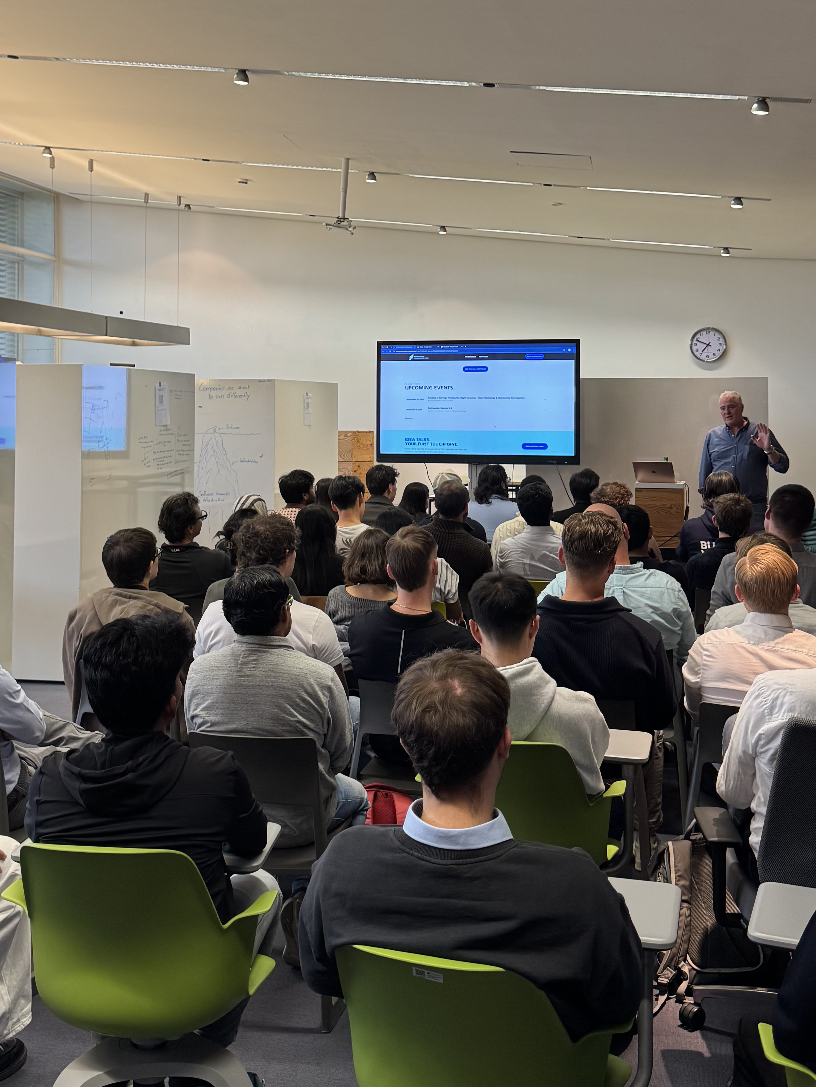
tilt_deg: +1.1
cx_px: 367
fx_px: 1320
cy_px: 389
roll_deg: +1.3
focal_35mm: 42
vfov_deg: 44.3
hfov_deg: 34.3
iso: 160
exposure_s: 1/100
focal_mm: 6.76
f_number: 1.78
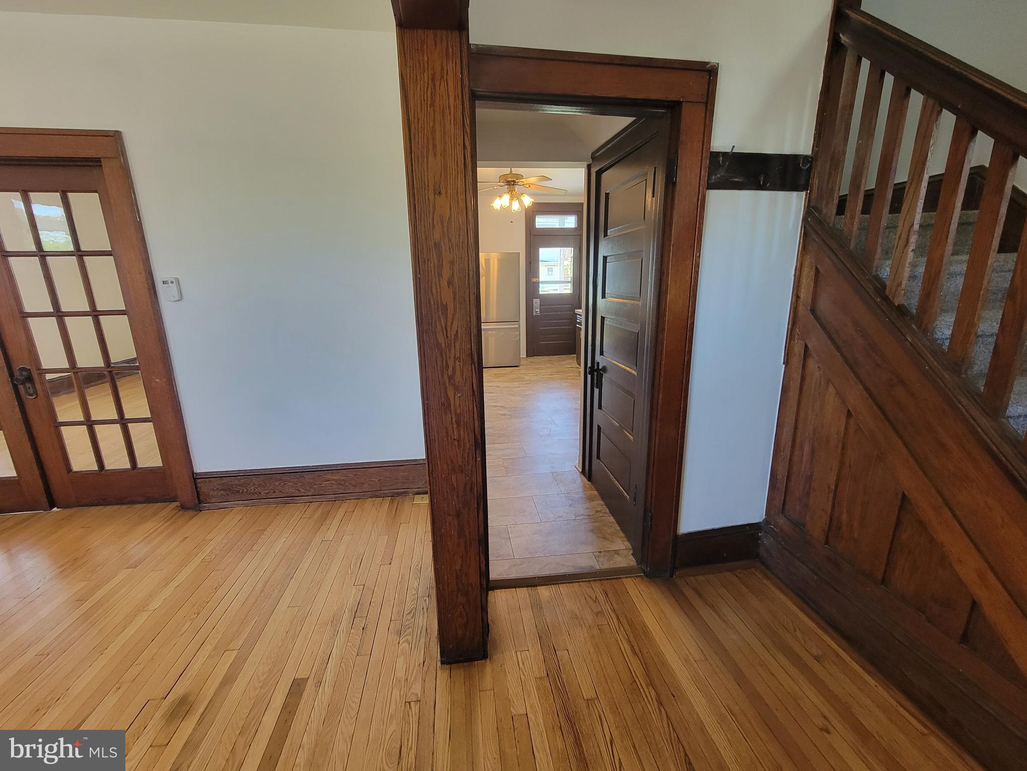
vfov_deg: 89.9
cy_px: 386
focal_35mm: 13
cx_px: 514
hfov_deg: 106.2
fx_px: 386
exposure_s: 1/60
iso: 250
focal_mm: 2.2
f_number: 2.2
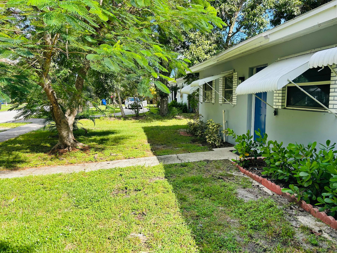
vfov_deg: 53.1
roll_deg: +0.7
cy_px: 126
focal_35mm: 26
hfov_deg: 67.3
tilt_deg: -7.7
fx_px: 253
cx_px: 168
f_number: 1.5
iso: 50
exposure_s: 1/1224
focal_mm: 5.7
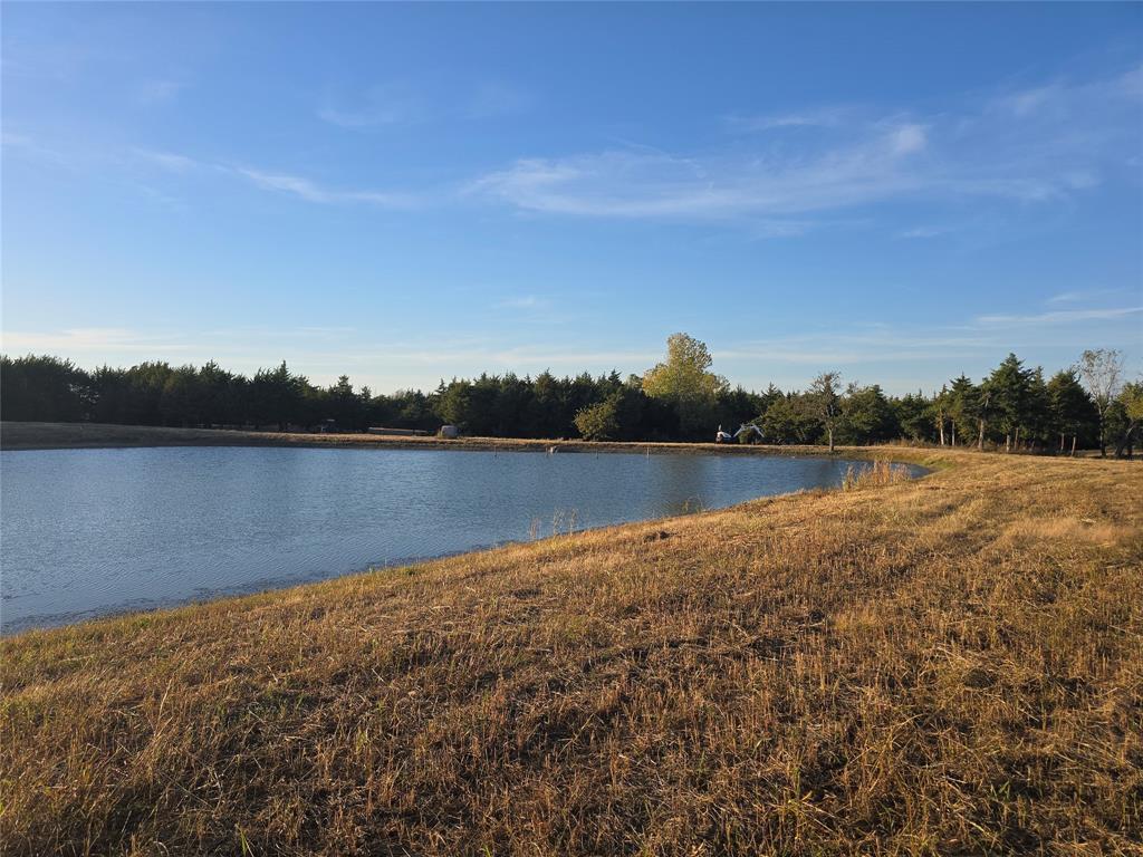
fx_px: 759
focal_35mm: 23
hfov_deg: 73.9
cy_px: 428
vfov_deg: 58.9
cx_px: 572
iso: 12
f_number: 1.7
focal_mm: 6.3
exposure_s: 1/535
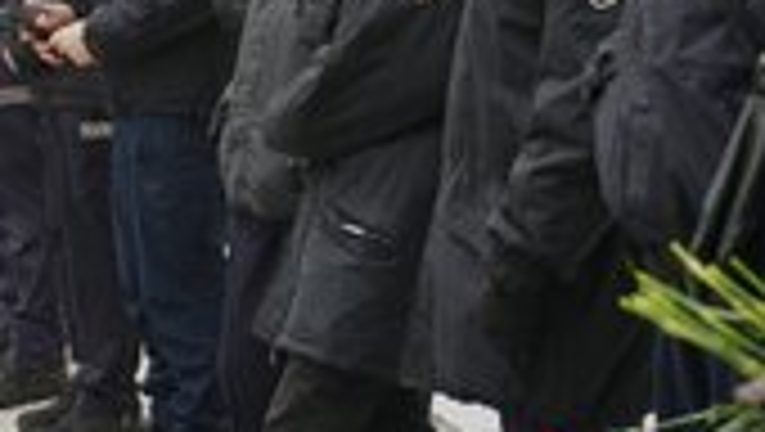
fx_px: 3046
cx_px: 396
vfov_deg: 8.1
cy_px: -2
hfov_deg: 14.3
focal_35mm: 150
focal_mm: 61
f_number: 4
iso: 800
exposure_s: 1/160
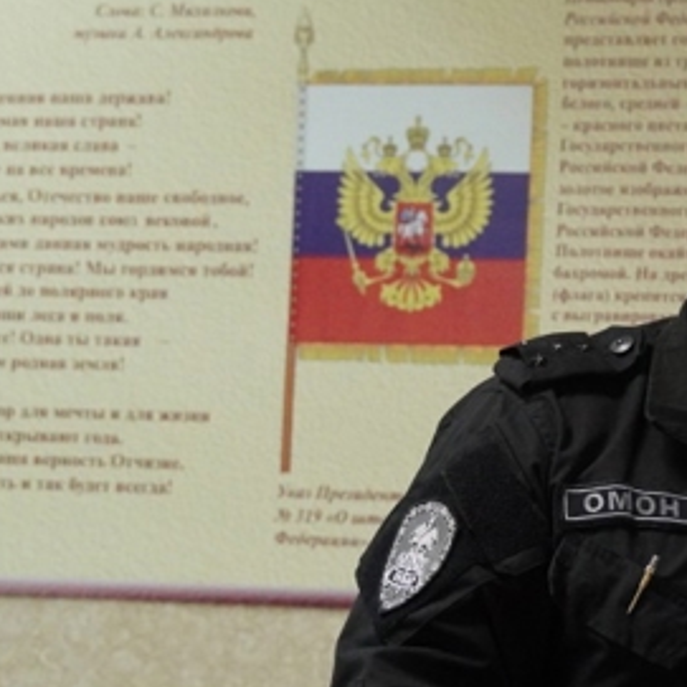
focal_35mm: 176
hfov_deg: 9.8
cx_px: 805
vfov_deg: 9.9
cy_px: 416
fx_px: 3952
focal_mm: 50
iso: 6400
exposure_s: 1/100
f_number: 5
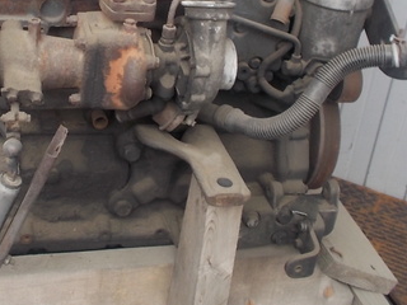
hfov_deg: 32.6
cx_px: 102
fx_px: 682
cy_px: 50
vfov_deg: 24.7
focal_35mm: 58
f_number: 3.3
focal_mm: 4.1
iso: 80
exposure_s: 1/40
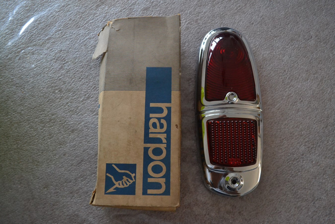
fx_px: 279
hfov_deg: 61.9
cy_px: 112
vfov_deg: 43.6
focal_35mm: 30
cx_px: 168
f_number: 3.8
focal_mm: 20
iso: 2200
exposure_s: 1/60
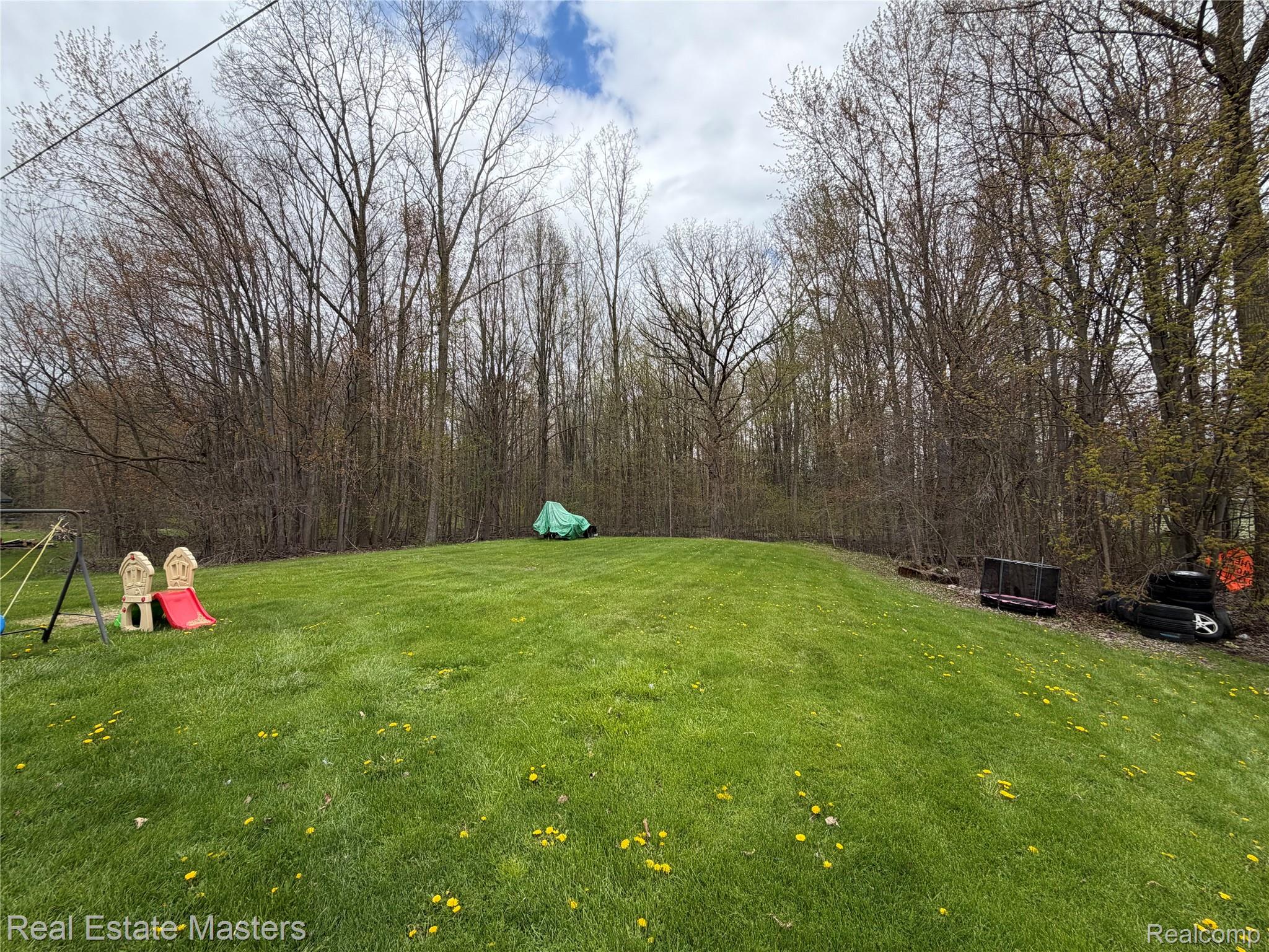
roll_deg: -0.4
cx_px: 634
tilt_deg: +3.8
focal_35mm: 14
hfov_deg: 102.1
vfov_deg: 85.7
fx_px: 513
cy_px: 476
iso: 40
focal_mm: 2.22
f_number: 2.2
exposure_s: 1/701
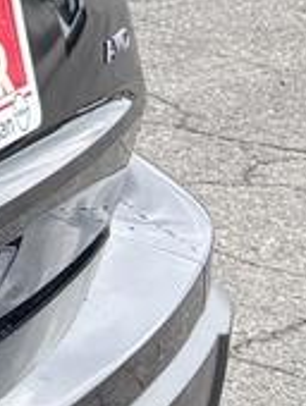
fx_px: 2869
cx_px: -1358
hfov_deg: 4.8
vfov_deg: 8.1
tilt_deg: -10.7
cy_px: 91
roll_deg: -0.2
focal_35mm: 244
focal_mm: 5.96
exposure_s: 1/693
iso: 50
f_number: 1.6
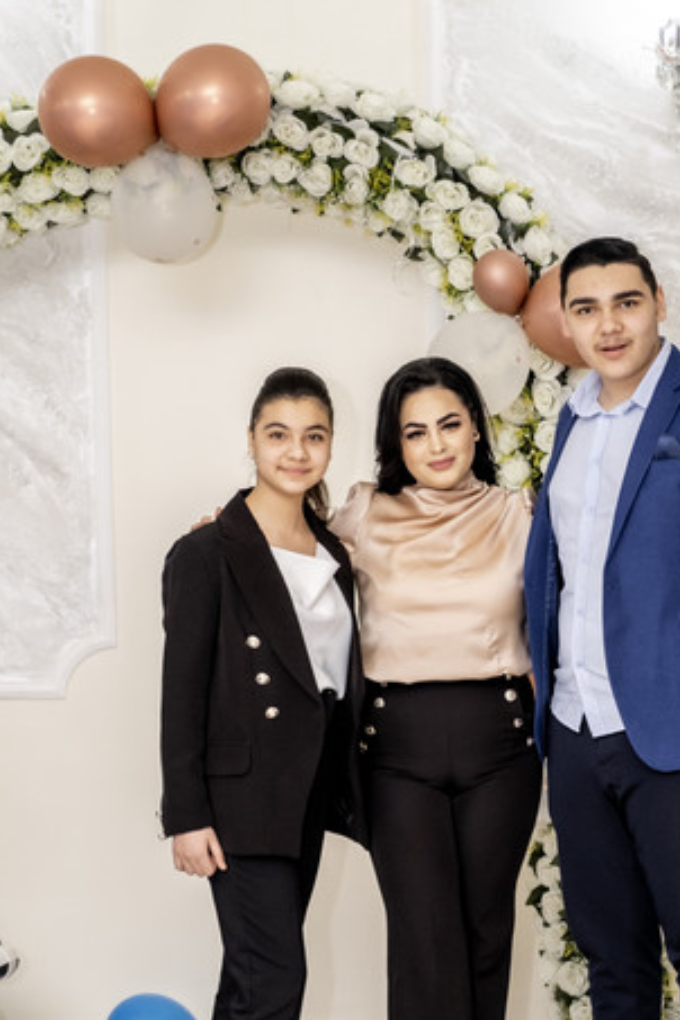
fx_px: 2720
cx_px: 418
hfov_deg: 14.2
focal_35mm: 96
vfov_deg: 21.2
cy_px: 592
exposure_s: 1/160
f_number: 2.8
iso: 1600
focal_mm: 45.5
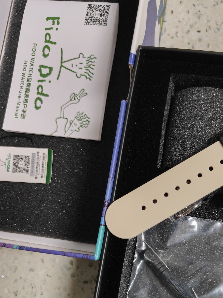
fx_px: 344
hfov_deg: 35.0
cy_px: 223
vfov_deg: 45.2
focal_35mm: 40
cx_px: 173
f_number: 1.8
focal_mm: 5.59
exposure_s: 1/50
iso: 640
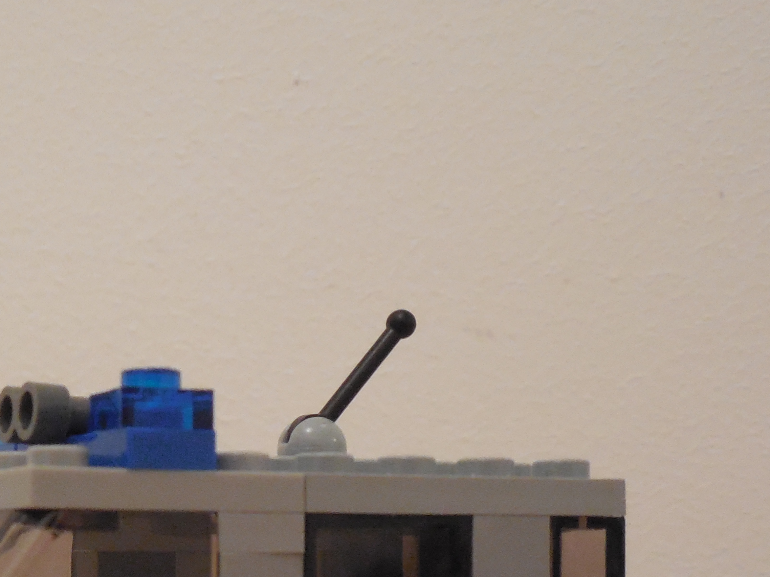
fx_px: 1757
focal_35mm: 79
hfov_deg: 23.8
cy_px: 544
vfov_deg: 18.3
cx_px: 34
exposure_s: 1/8
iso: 800
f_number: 3.8
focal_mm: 7
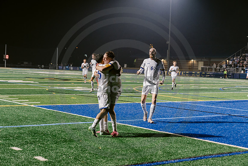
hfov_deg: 28.8
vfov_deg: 19.5
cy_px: 83
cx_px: 124
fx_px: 482
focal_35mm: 70
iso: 2500
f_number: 4
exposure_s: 1/160
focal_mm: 70
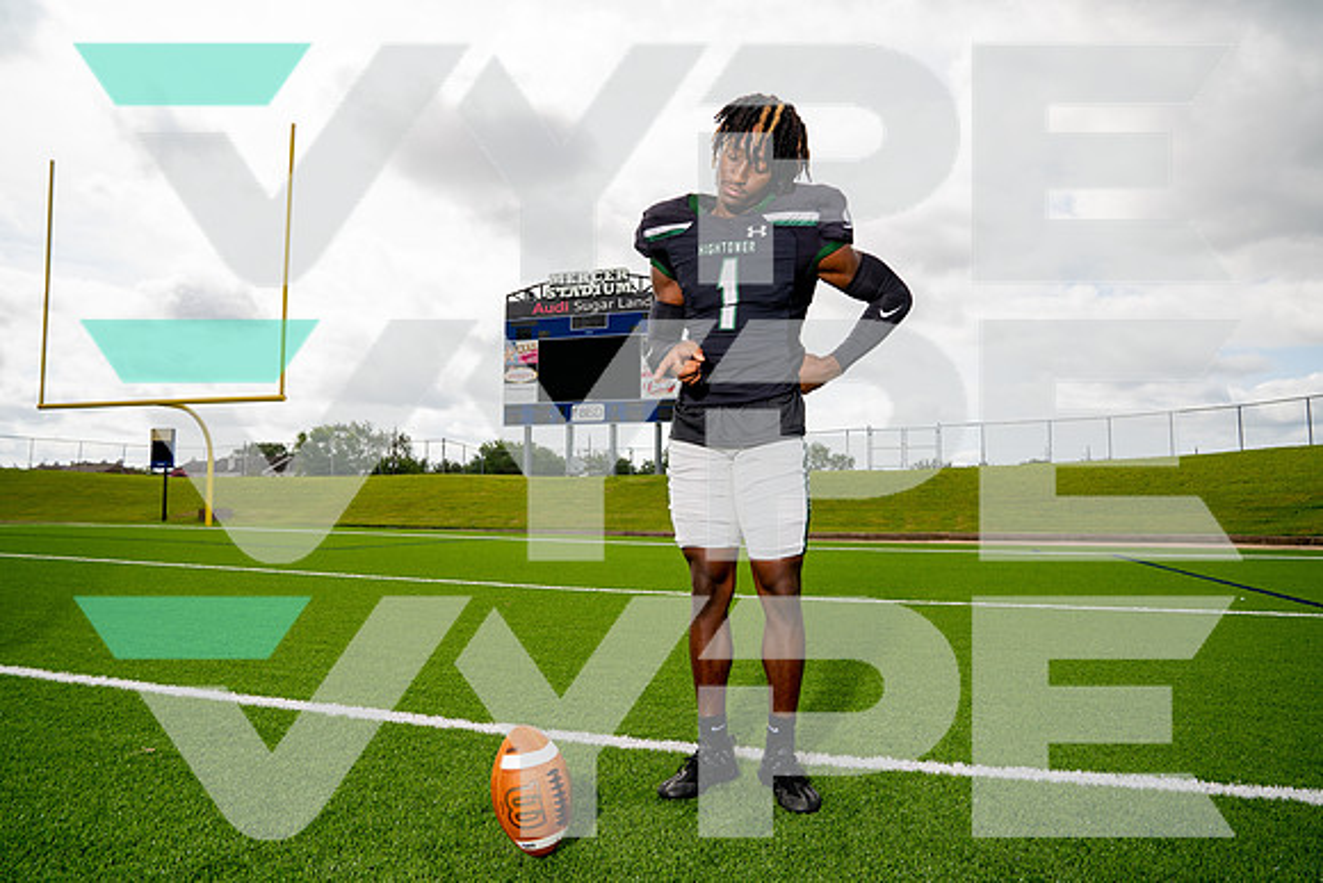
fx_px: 882
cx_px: 662
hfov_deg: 73.7
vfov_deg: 53.2
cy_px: 442
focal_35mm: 24
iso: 200
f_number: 8
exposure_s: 1/250
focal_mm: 24
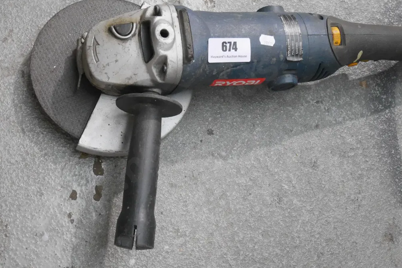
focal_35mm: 51
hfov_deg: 38.9
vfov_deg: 26.5
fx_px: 570
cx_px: 202
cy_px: 119
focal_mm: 24
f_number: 5
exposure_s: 1/25
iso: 3200
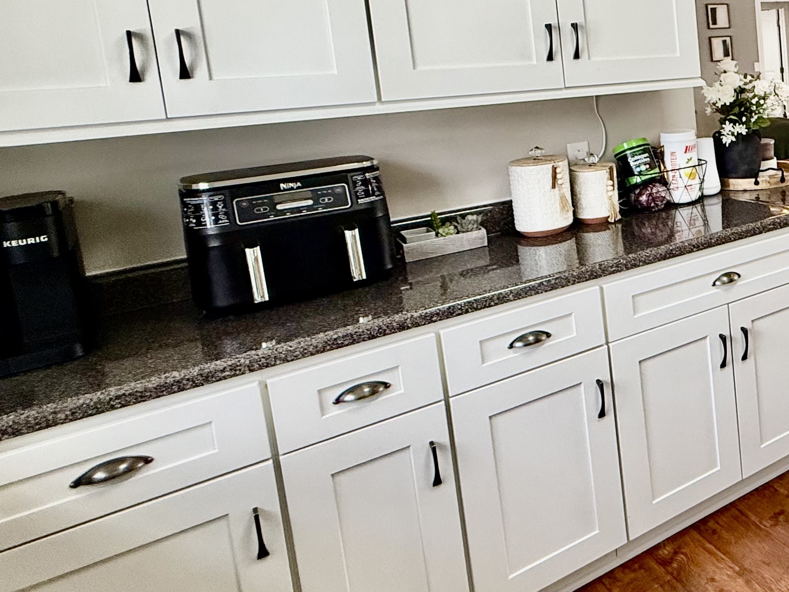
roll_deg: +3.1
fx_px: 729
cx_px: 885
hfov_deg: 43.0
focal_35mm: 32
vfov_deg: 42.5
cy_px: 133
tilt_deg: -7.4
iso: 250
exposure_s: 1/120
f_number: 2.2
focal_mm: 2.22
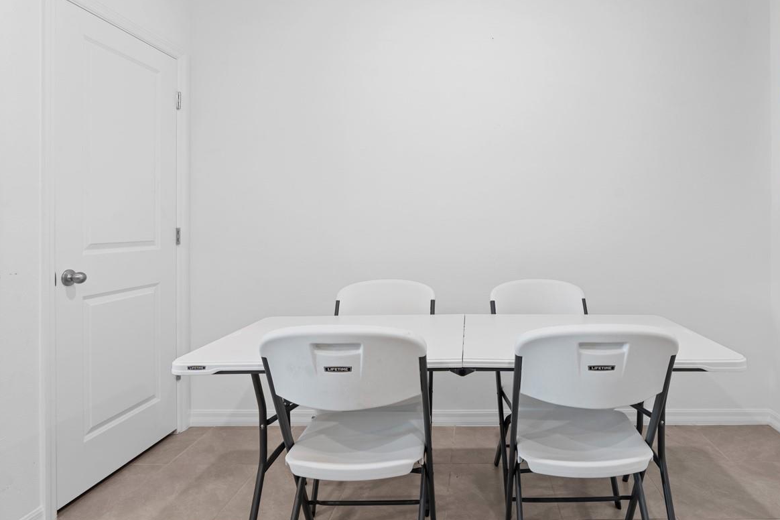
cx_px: 478
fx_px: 477
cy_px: 241
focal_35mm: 22
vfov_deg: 57.2
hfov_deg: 77.4
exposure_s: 3.2
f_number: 8
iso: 200
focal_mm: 16
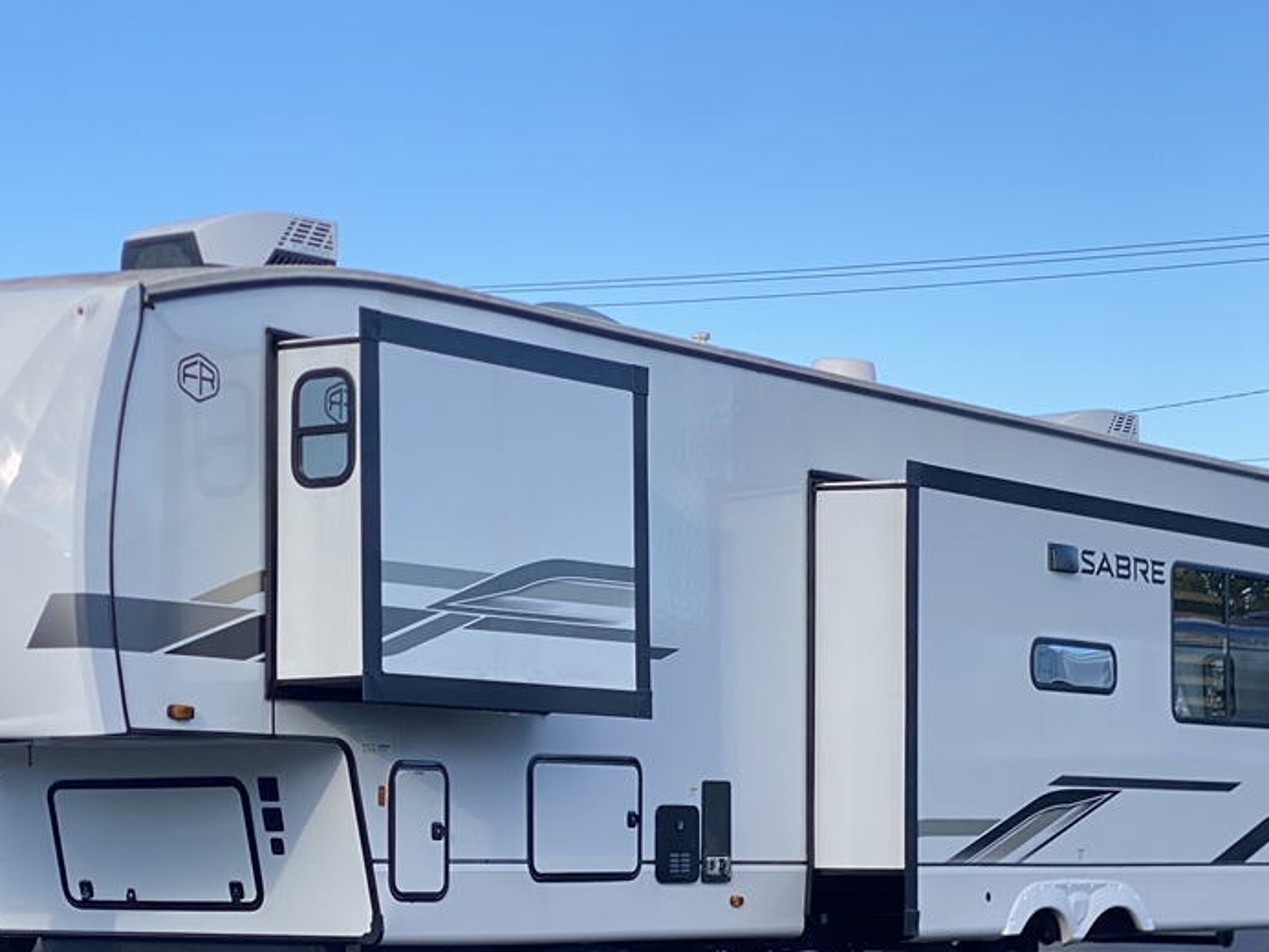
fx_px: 3300
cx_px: 478
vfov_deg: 16.3
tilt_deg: +0.1
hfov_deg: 21.7
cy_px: 815
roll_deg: +0.6
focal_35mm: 90
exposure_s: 1/856
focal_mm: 6
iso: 20
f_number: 2
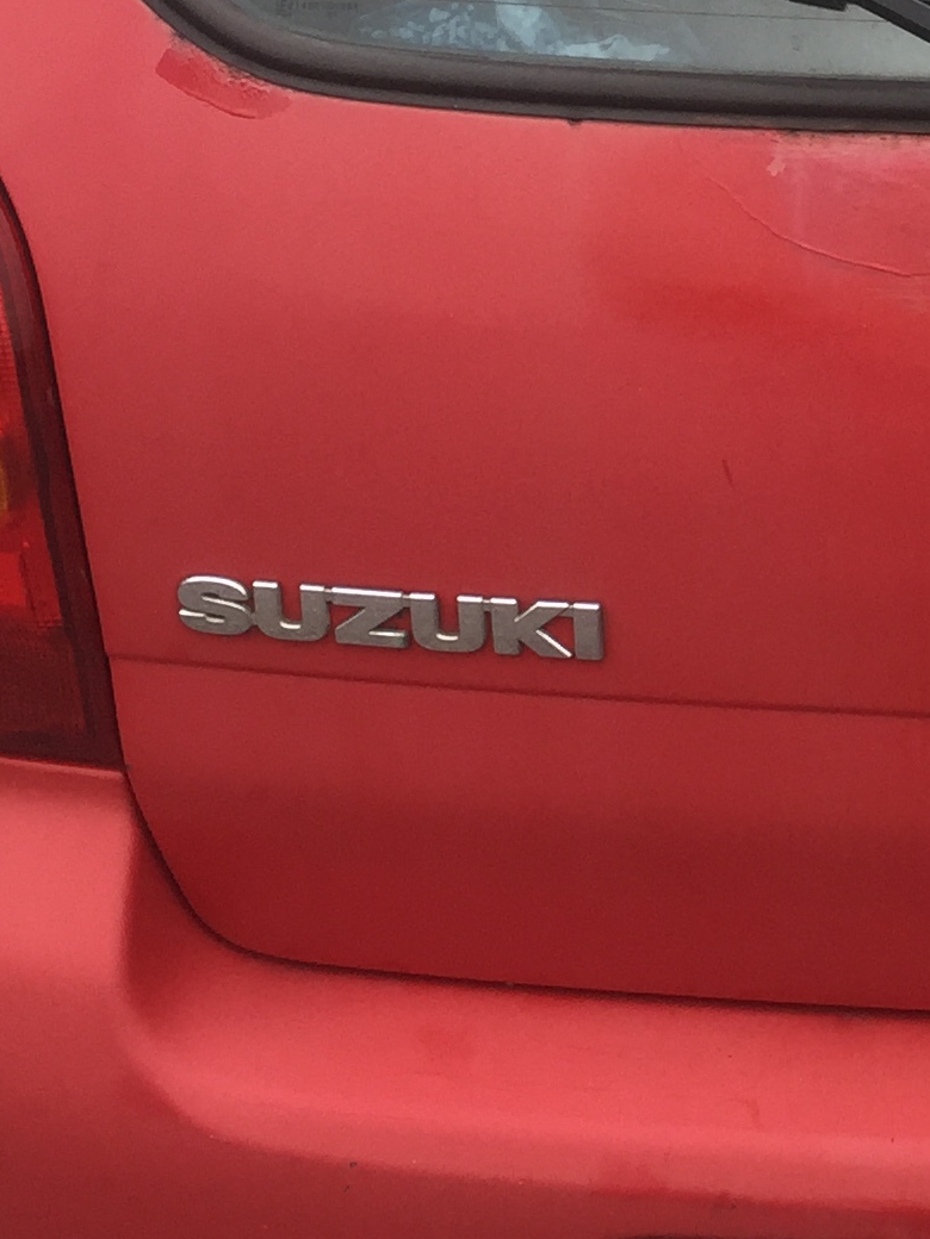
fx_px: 3260
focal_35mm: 91
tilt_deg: -20.3
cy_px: 33
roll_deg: +2.3
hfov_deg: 15.3
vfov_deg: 20.9
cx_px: 1294
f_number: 2.2
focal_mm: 4.15
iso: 32
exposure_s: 1/306
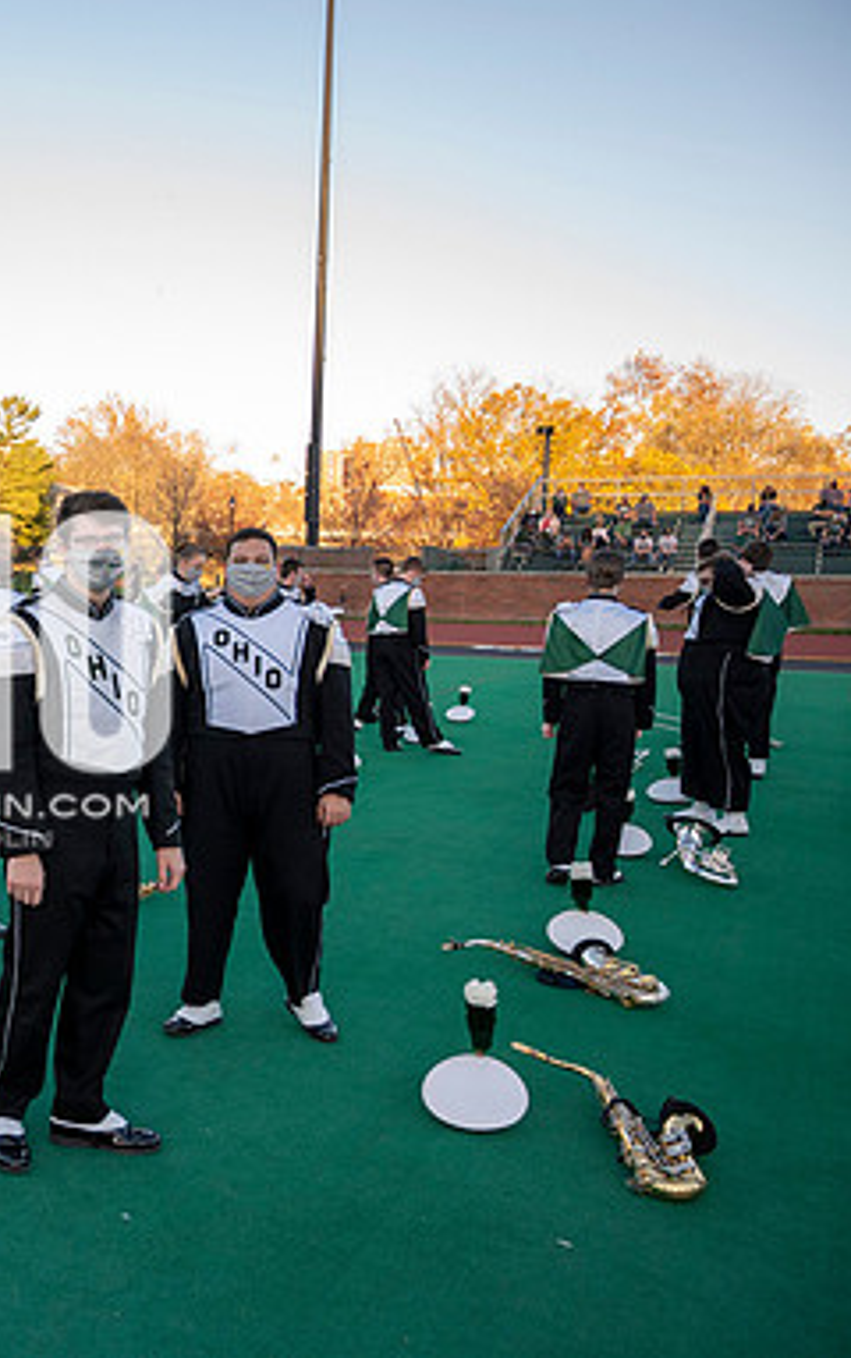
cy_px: 677
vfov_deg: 52.7
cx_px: -96
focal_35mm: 37
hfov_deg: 30.6
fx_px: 1370
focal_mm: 24
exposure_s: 1/2500
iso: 2000
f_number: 4
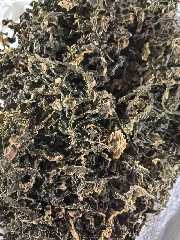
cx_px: 90
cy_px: 120
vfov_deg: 65.3
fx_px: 187
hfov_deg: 51.3
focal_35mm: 27
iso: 2500
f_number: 2
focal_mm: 5.75
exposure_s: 1/100
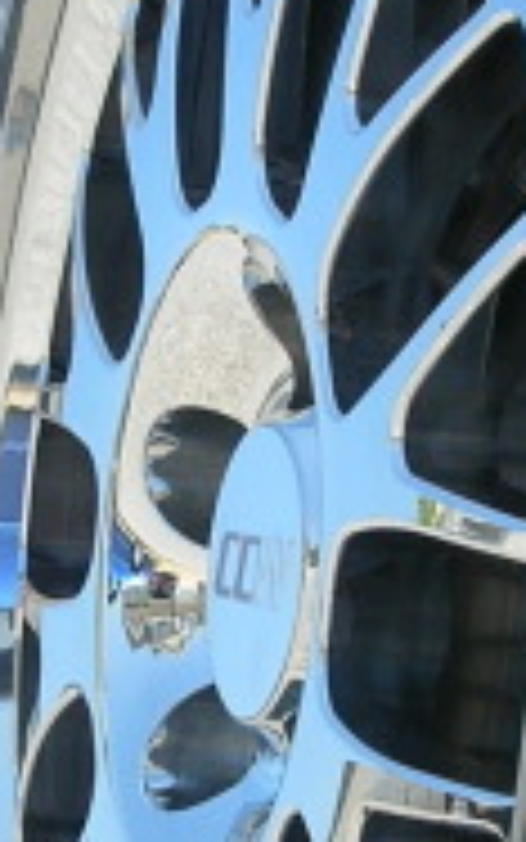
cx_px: 326
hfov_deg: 8.1
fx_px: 3736
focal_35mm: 163
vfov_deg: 12.8
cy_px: 630
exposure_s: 1/381
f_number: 3.7
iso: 50
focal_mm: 6
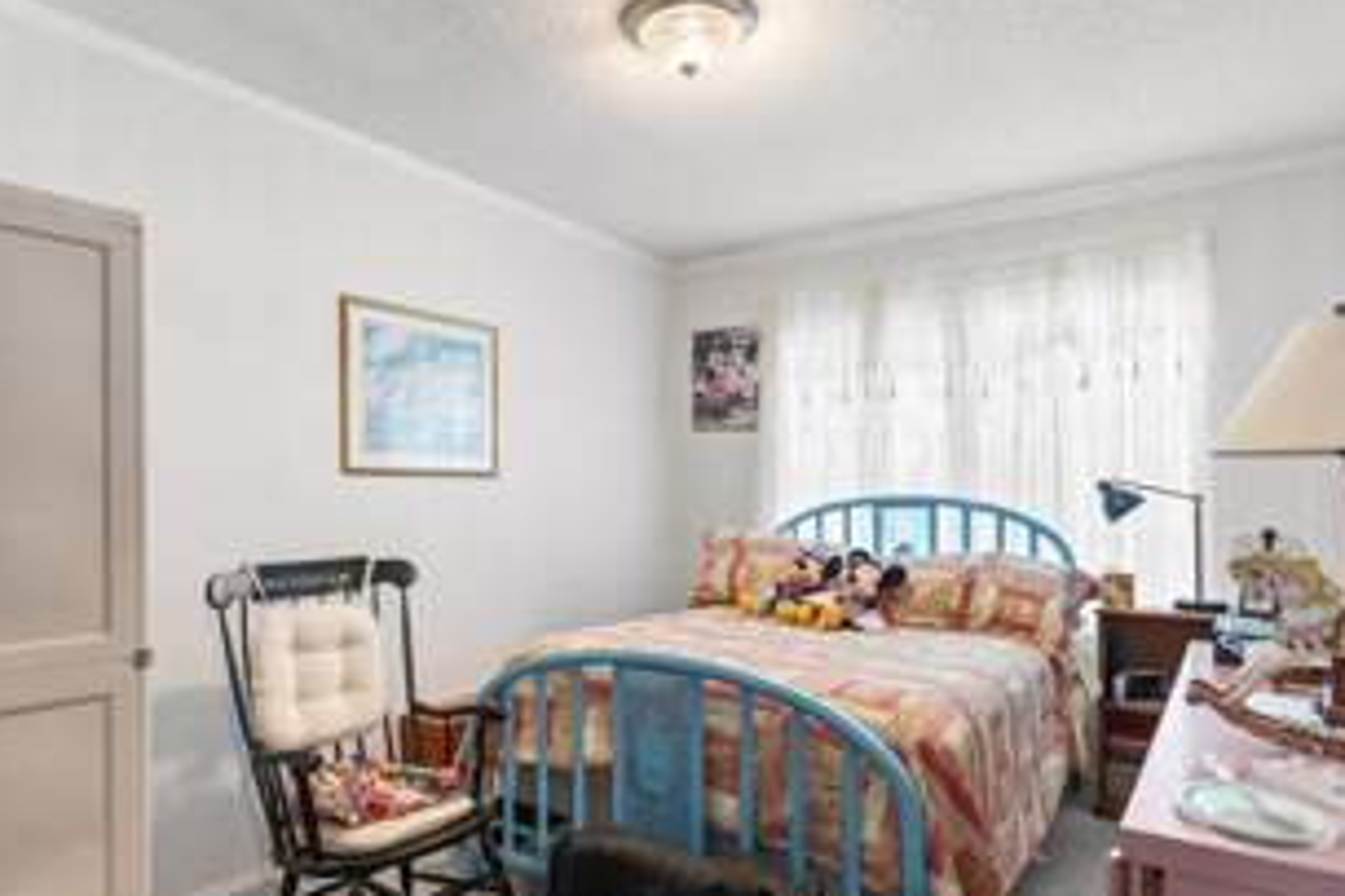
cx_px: 617
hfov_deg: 78.5
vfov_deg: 56.7
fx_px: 821
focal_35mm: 22
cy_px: 536
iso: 2000
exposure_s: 1/30
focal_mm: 14
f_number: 2.8
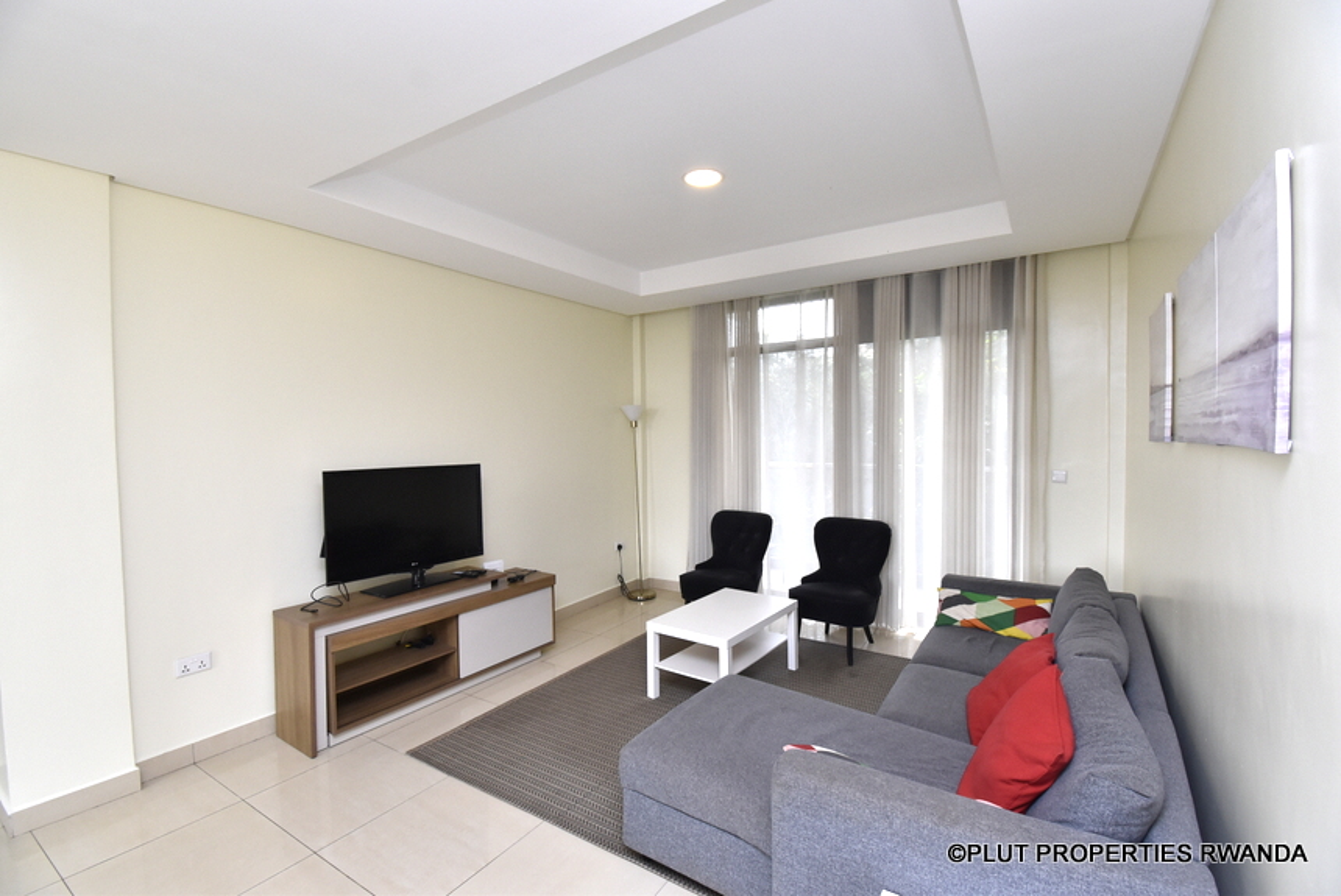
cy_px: 448
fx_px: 559
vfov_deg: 77.4
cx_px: 670
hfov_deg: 100.3
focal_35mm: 15
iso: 800
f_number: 8
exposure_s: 1/50
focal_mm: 10
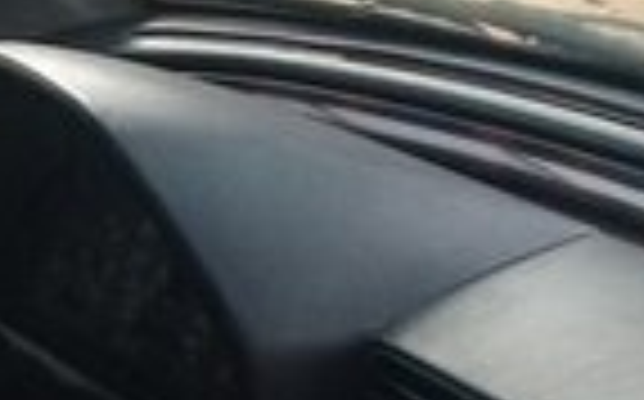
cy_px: 1036
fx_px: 2665
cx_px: 32
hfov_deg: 13.6
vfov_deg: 7.8
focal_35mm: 152
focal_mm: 3.3
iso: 64
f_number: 2.2
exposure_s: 1/133
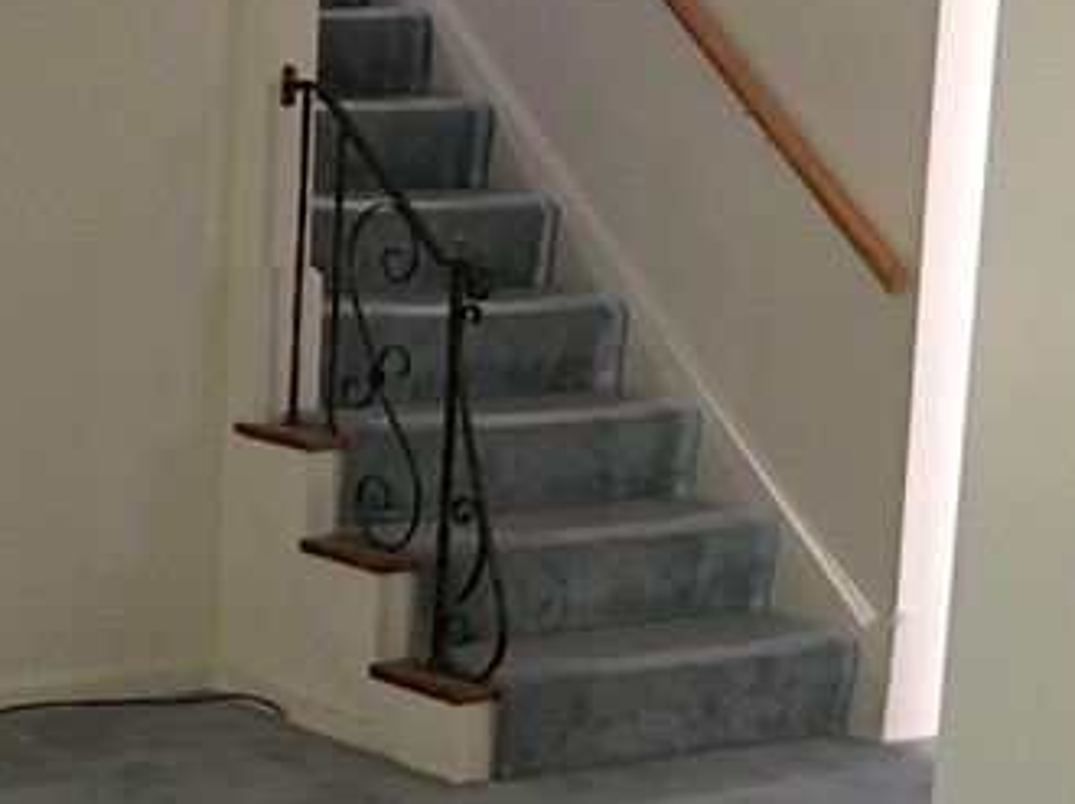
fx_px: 2793
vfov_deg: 16.4
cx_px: 20
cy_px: 449
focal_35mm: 90
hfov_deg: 21.1
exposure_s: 1/10
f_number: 2.2
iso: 100
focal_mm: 4.15
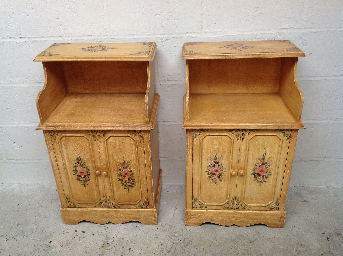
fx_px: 346
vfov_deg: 40.6
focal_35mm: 35
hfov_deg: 52.7
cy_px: 128
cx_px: 172
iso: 100
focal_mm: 4.28
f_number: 2.4
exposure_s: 1/15
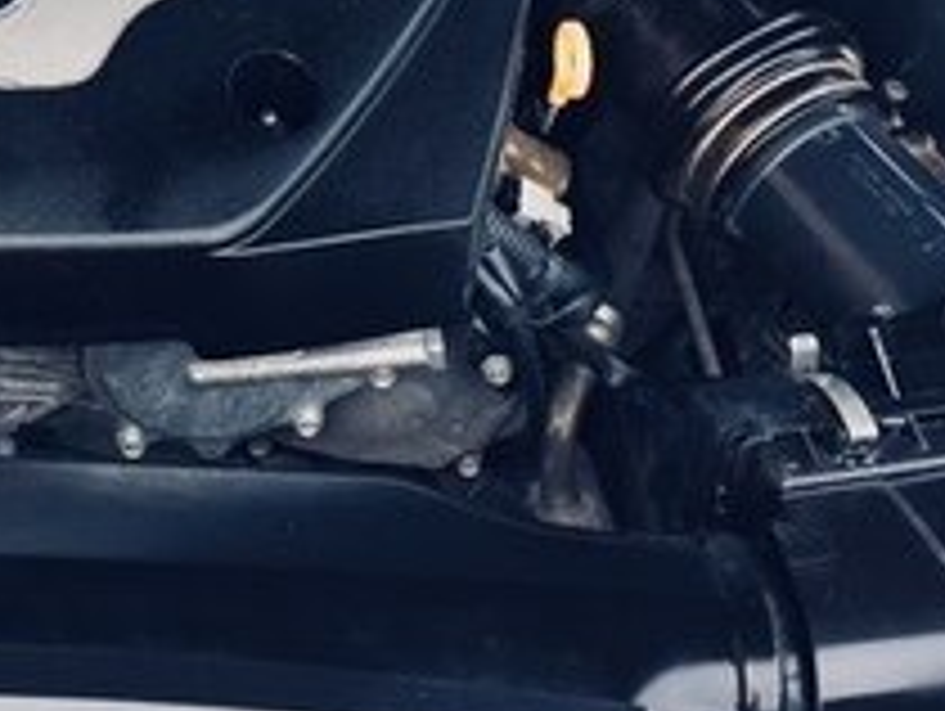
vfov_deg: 15.5
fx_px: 2487
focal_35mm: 91
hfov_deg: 20.6
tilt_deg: -36.1
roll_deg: +2.4
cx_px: -63
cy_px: -200
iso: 40
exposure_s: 1/50
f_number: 2.2
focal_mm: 4.15
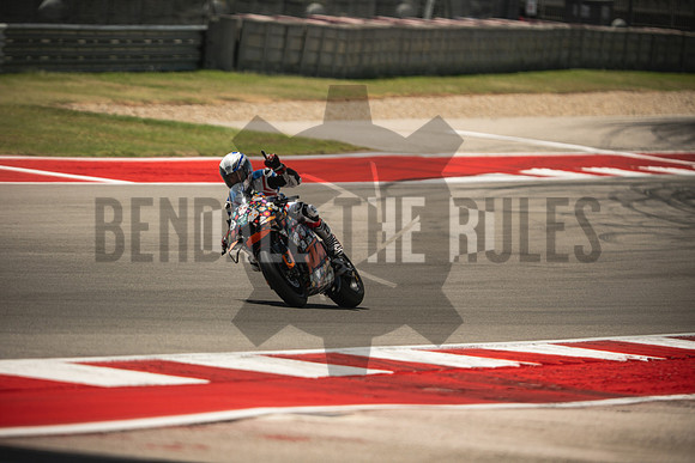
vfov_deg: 3.3
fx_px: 8110
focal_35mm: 420
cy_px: 232
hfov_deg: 4.9
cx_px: 348
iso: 160
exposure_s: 1/1600
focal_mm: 280
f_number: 2.8
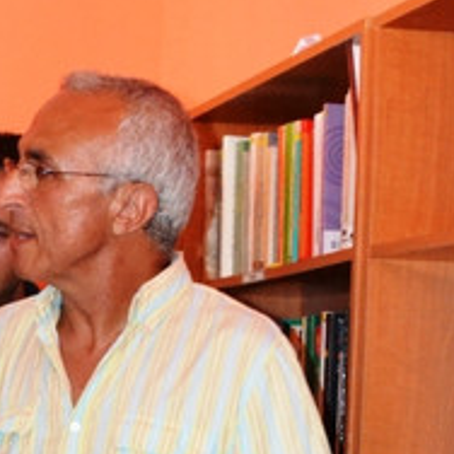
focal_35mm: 114
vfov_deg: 14.4
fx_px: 1689
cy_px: 657
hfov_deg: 14.9
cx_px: -51
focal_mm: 21
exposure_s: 1/60
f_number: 7.1
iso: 3200
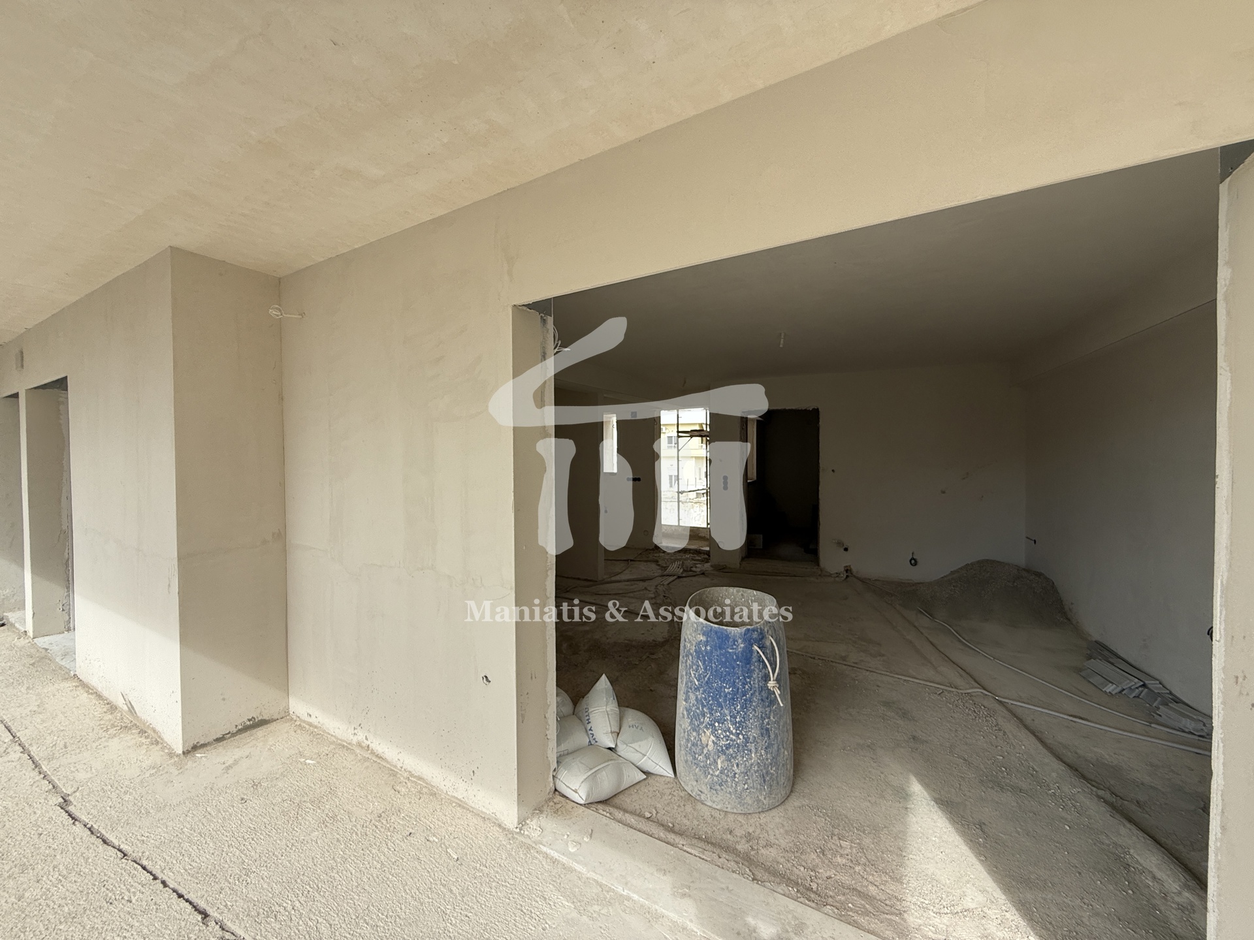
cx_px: 627
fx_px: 507
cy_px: 470
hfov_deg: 102.1
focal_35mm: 14
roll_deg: +0.7
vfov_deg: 85.7
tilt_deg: -0.3
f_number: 2.2
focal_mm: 2.22
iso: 50
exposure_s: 1/799
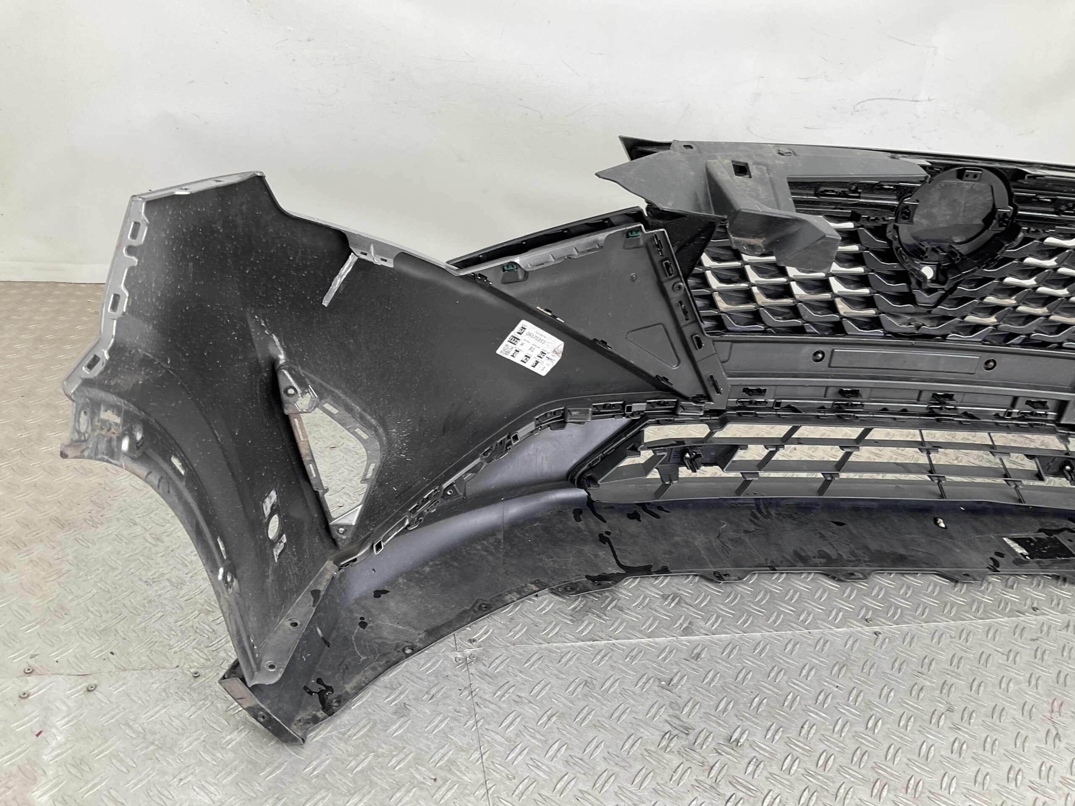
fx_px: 901
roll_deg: -8.9
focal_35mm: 29
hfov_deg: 61.7
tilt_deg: -28.1
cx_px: 538
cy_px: 403
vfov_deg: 48.2
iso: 25
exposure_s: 1/120
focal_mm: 3
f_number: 1.8
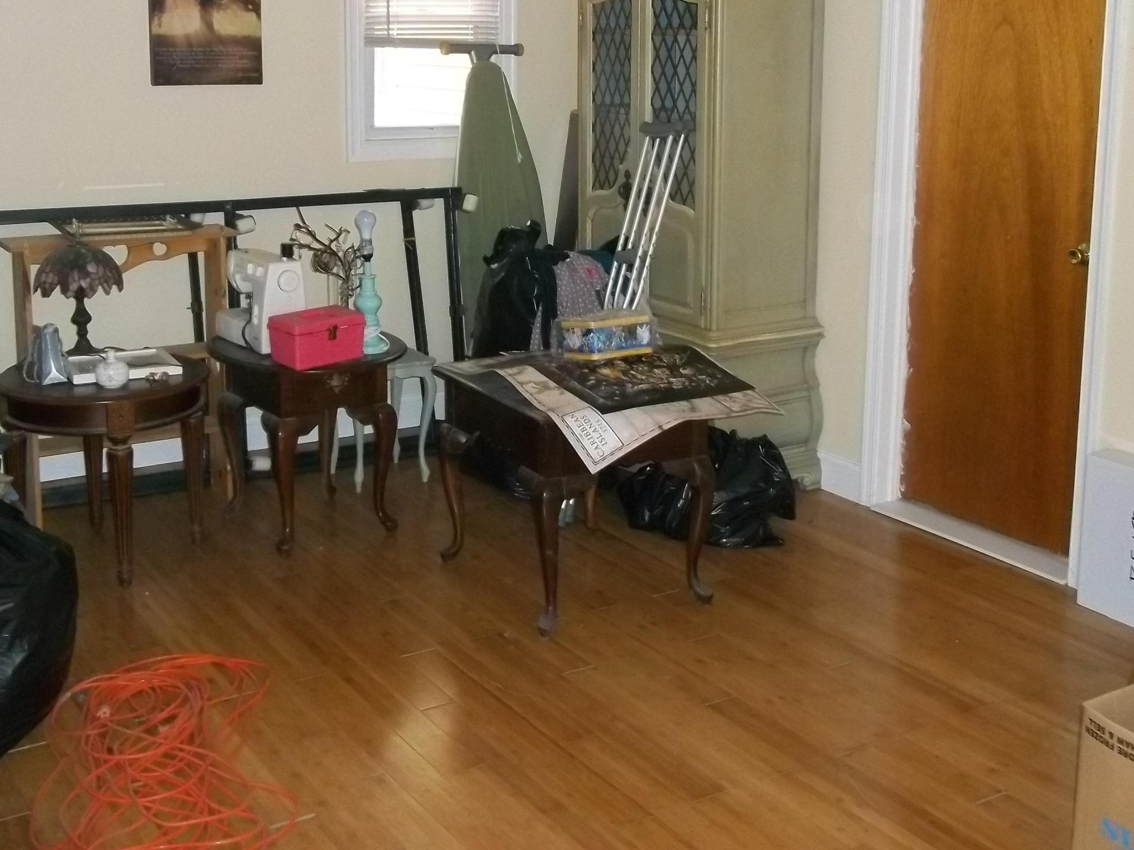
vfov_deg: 32.5
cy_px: 269
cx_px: 528
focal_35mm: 44
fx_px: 1441
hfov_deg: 42.9
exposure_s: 1/30
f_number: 2.9
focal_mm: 5.7
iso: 400
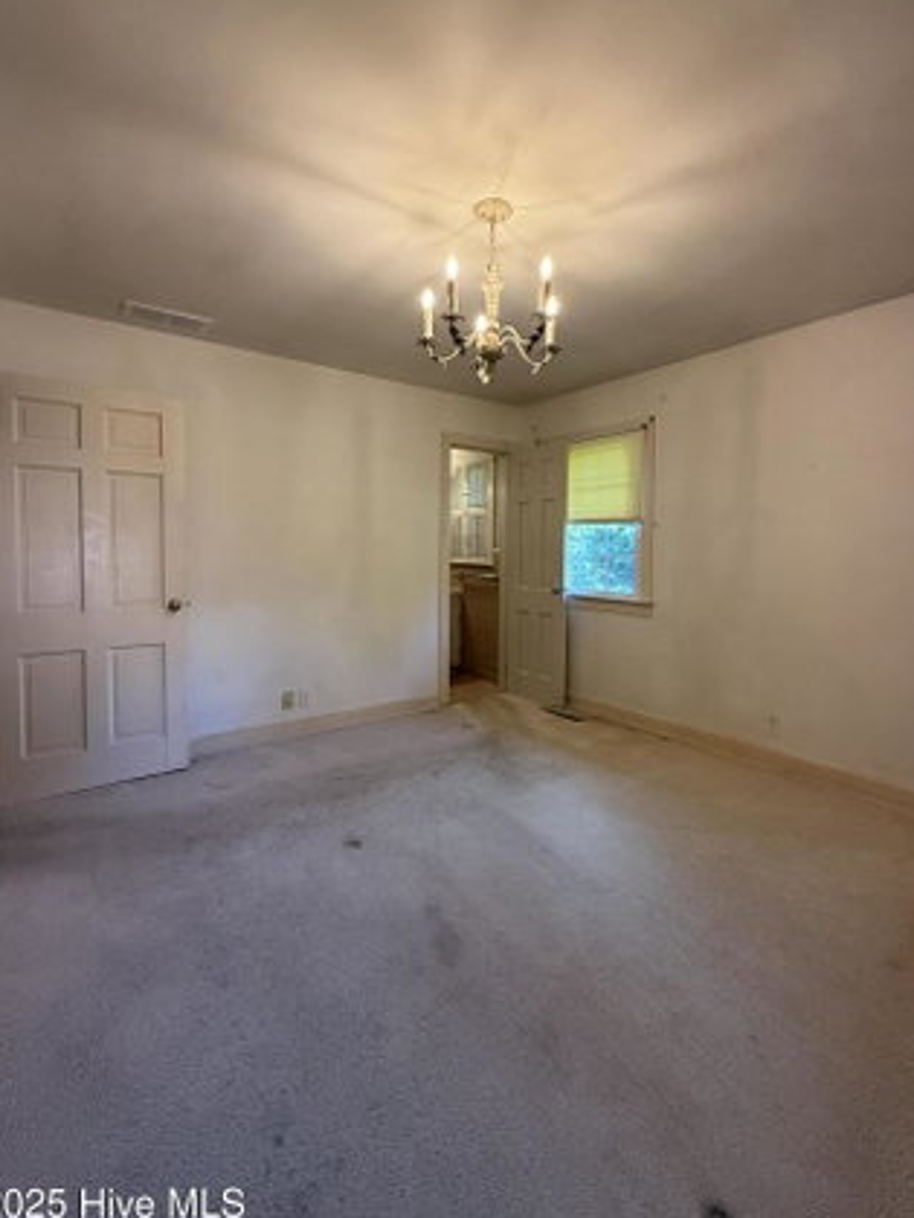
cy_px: 571
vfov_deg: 94.4
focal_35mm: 16
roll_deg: -1.1
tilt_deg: -1.8
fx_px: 563
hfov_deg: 78.1
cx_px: 470
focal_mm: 2.22
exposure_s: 1/120
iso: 320
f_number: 2.2
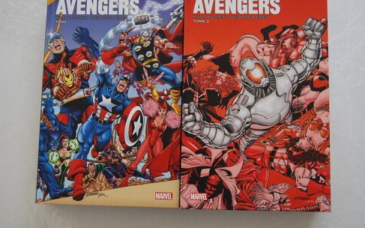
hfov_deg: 45.3
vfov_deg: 29.2
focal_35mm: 44
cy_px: 103
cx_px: 183
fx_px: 438
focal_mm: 28
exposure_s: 1/50
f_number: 4.2
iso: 200
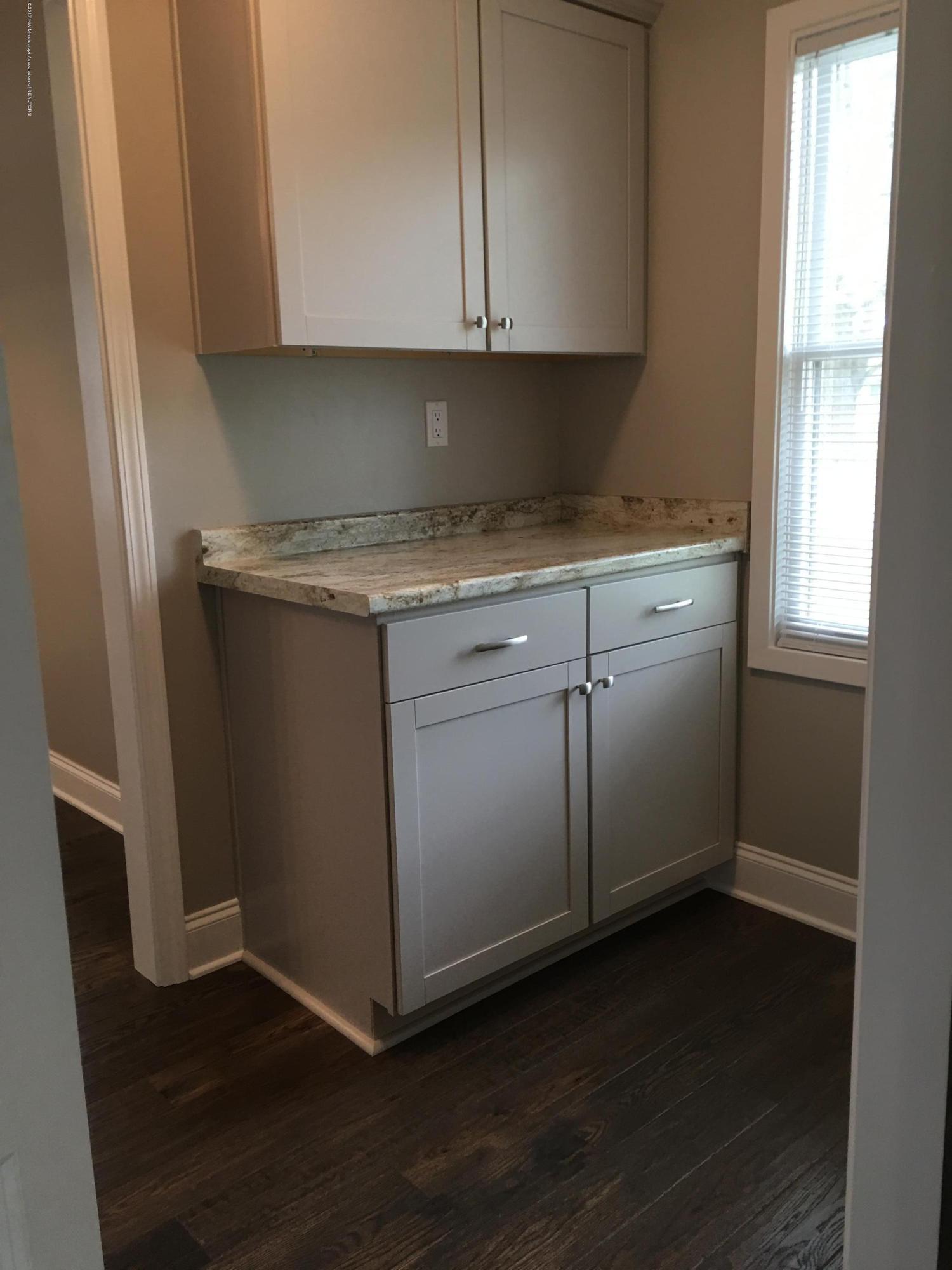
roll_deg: +0.8
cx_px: 476
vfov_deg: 61.7
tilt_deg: -11.7
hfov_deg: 48.2
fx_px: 1063
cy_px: 635
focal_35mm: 29
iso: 32
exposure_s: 1/15
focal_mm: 4.15
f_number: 2.2
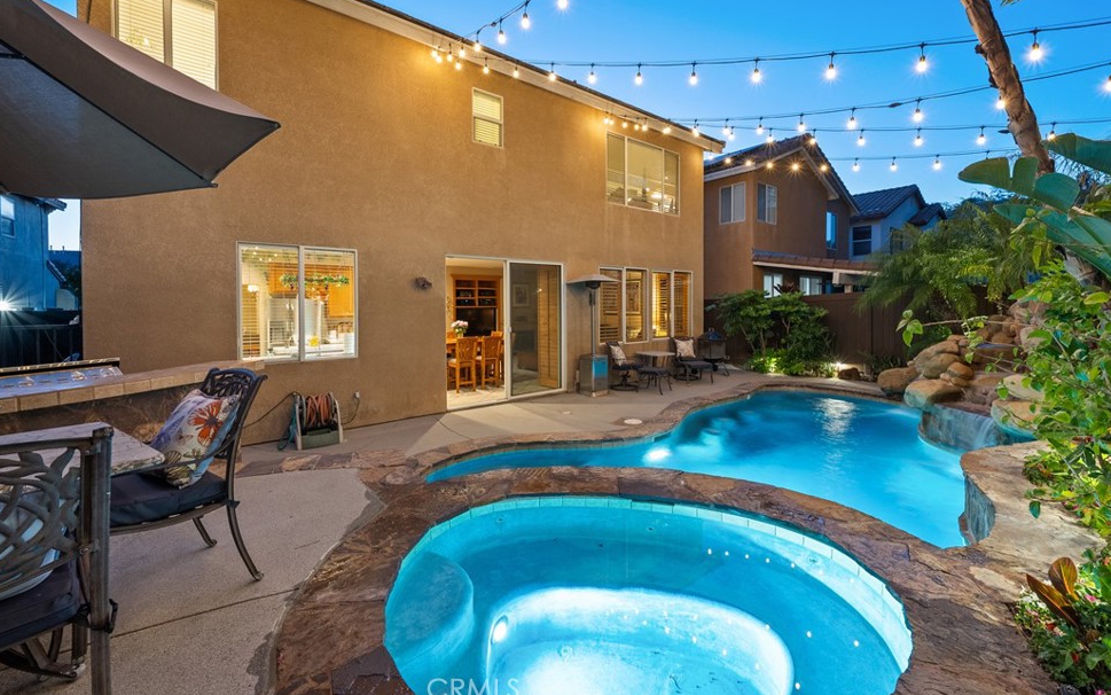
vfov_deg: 78.4
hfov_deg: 105.3
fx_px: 424
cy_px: 314
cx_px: 571
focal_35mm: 14
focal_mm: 13
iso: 1250
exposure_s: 1.3
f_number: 9
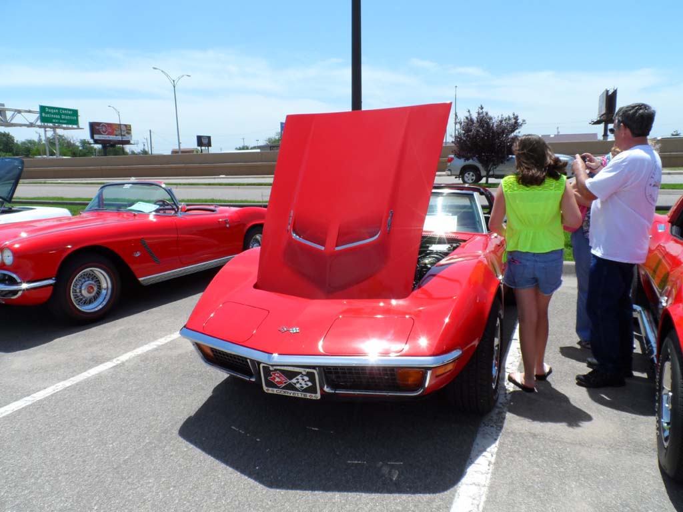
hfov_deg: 71.6
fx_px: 474
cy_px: 256
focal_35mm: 24
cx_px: 342
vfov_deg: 56.8
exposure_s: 1/500
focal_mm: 4
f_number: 4.5
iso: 80
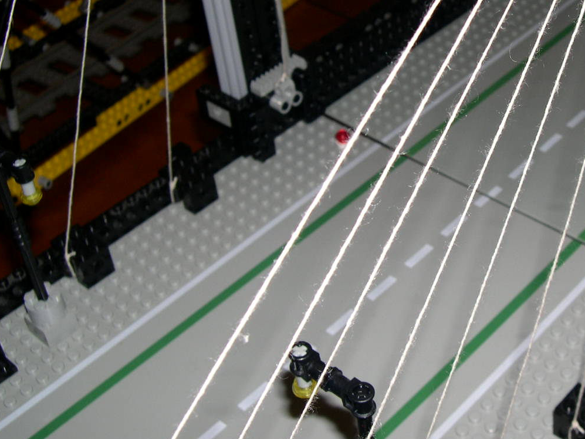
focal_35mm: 61
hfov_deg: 31.0
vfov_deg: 23.9
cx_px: 452
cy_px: 136
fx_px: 1031
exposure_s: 1/60
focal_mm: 8
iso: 100
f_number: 7.6
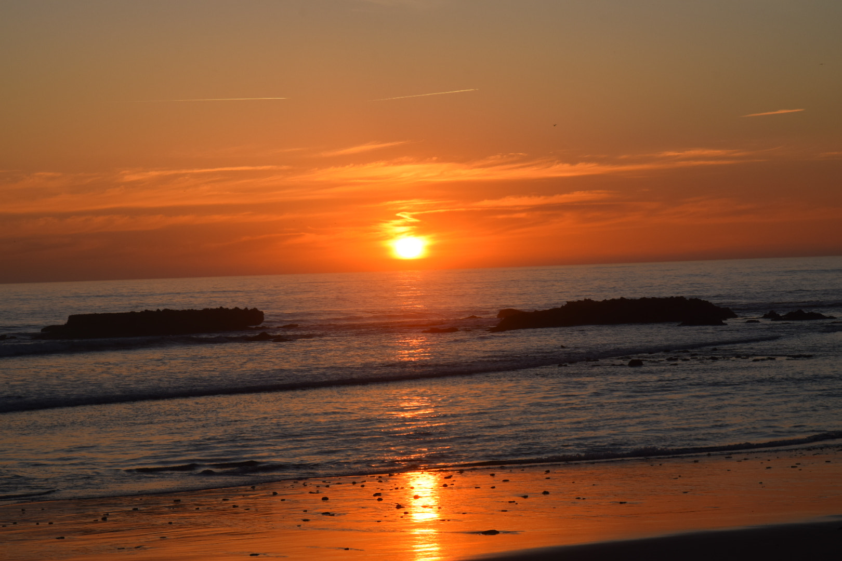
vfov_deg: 12.7
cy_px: 280
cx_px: 421
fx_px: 2526
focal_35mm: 108
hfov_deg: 18.9
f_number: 13
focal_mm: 72
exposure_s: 1/125
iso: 100
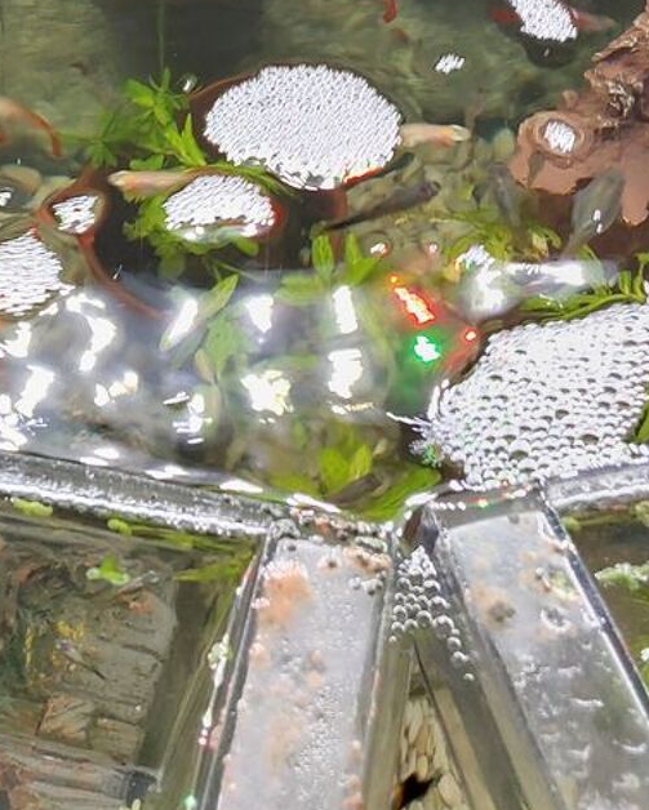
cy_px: 106
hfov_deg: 26.1
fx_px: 1392
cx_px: 203
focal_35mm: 58
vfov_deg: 31.2
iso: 80
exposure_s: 1/50
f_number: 1.9
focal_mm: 2.91
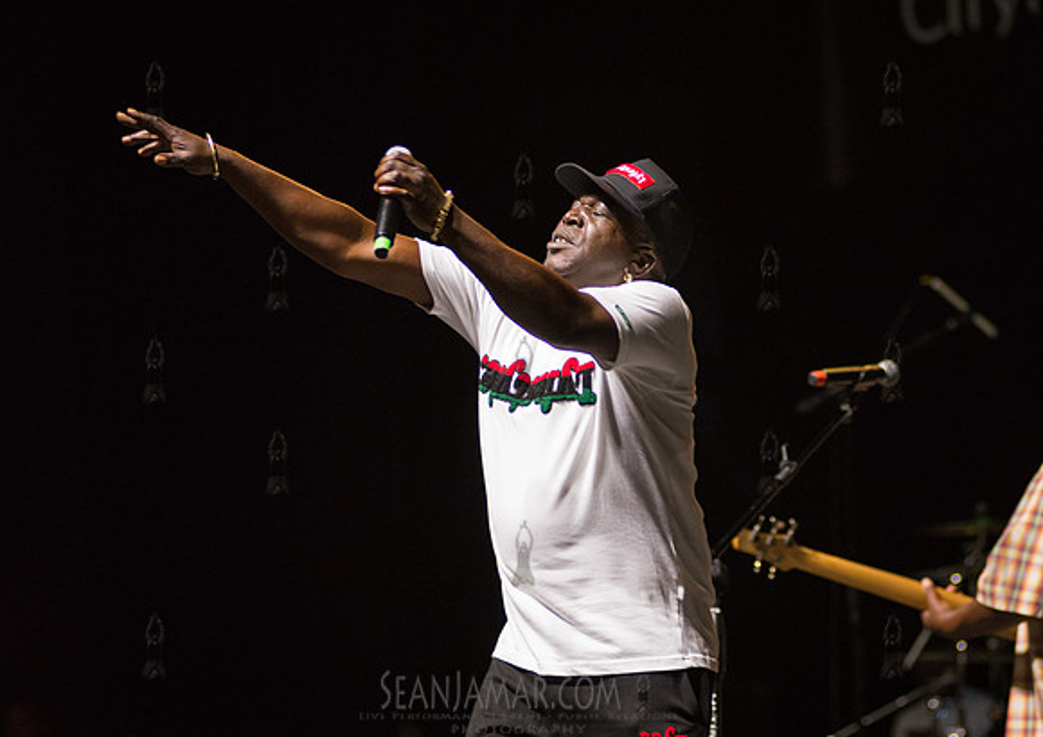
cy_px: 385
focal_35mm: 140
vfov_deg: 10.2
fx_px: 4138
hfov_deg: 14.4
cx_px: 620
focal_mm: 120
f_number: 2.8
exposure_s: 1/320
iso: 4000
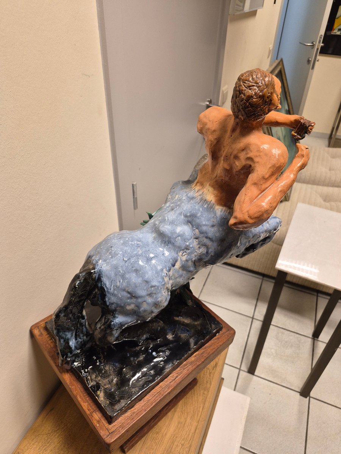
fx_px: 302
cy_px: 227
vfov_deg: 73.9
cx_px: 170
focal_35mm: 23
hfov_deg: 58.9
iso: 160
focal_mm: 5.4
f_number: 1.8
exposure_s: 1/100
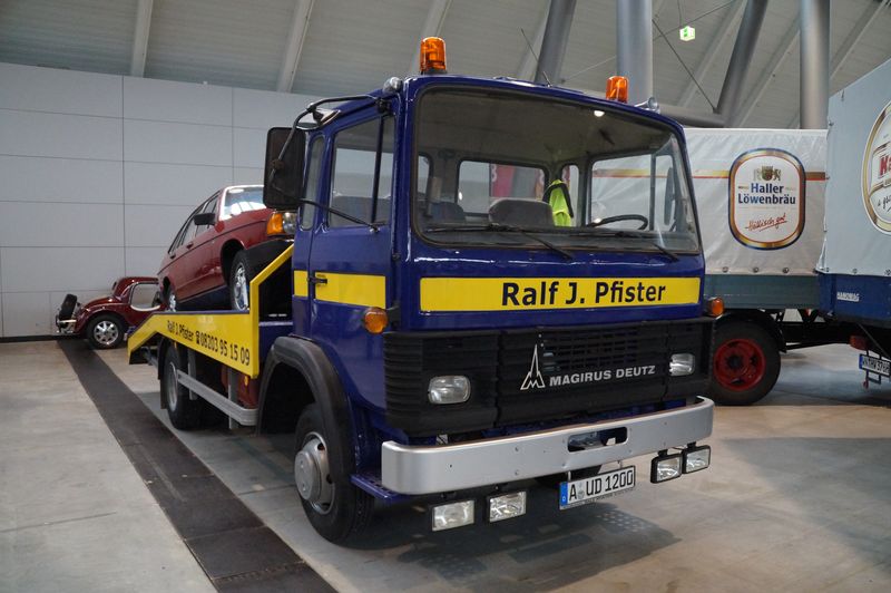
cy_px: 296
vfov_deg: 47.9
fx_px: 668
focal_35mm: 27
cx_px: 446
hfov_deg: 67.4
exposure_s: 1/160
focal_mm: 18
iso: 2500
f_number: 4
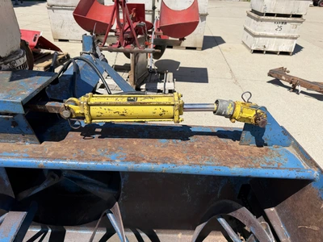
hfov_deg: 71.6
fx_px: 224
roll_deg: +0.3
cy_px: 121
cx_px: 162
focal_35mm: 24
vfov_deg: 56.8
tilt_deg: -29.0
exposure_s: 1/5319
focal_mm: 6.76
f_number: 1.78
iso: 80
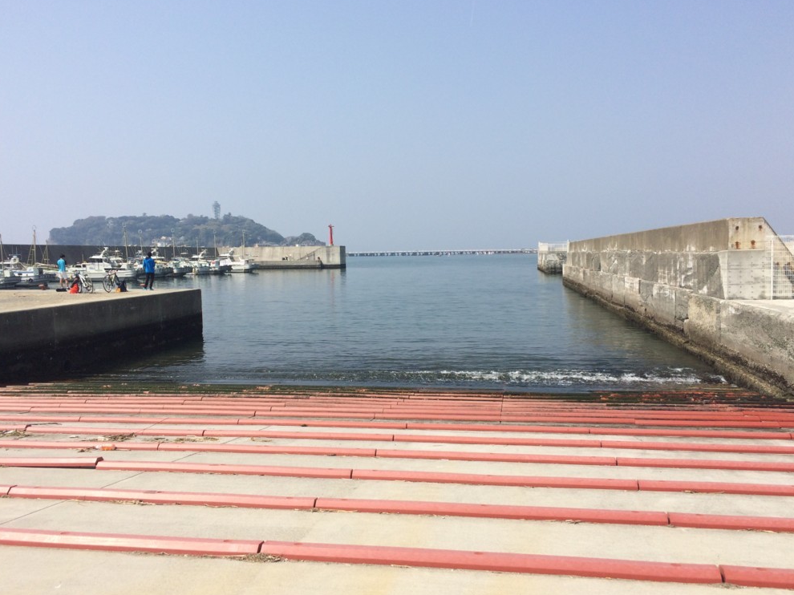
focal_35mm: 30
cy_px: 296
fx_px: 688
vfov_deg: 46.8
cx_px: 400
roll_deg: +0.9
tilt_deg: -6.4
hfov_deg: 60.0
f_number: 2.2
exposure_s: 1/3165
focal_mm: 4.15
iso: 32
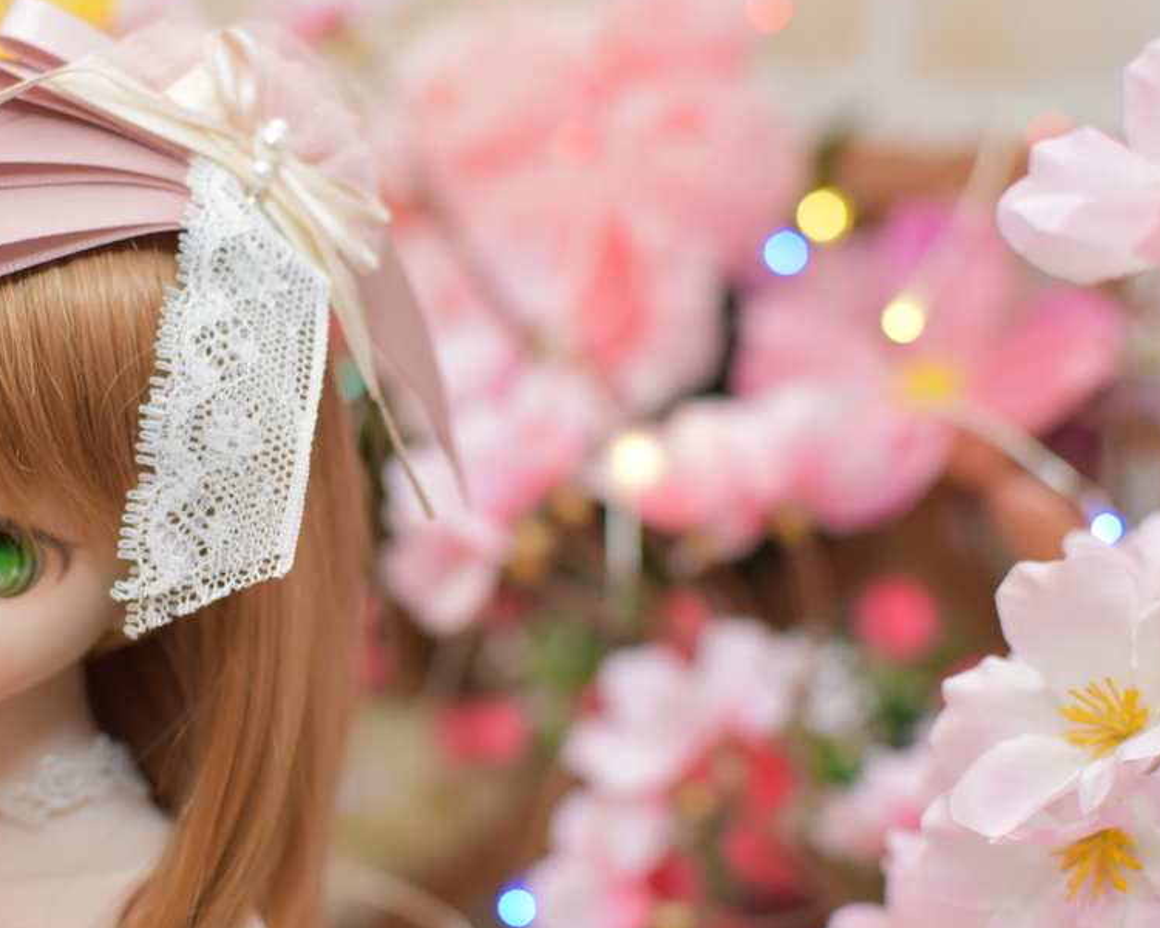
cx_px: 348
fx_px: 2704
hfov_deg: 24.0
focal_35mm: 79
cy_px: 548
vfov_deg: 19.5
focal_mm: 35
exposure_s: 1/60
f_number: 2.8
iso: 800
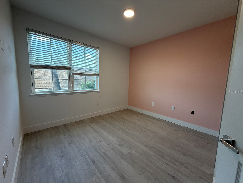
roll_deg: -0.8
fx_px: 98
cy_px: 92
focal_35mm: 14
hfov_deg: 102.1
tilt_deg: -6.3
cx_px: 122
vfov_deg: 85.7
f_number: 2.2
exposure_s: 1/120
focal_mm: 2.22
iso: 125
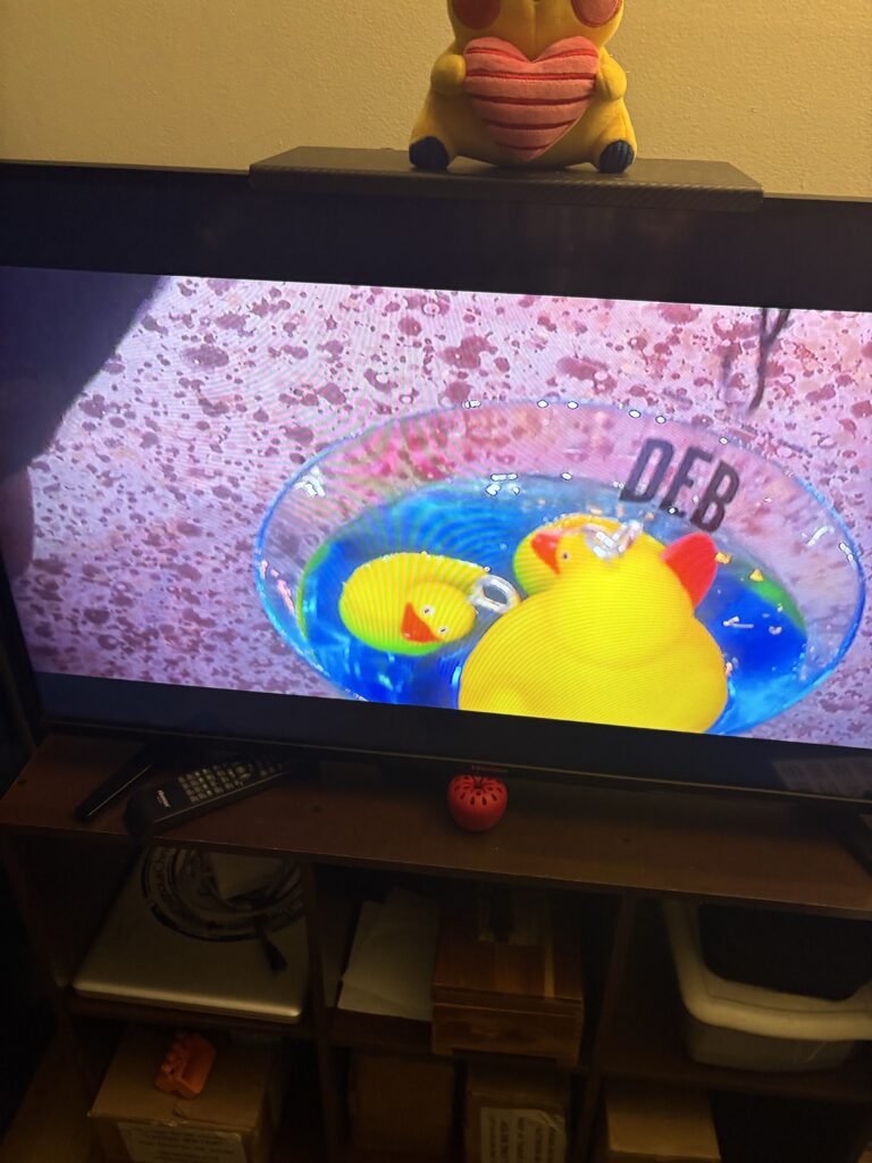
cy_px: 582
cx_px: 436
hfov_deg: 53.1
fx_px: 873
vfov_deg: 67.3
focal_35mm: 26
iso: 200
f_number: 1.6
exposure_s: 1/60
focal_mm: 5.96
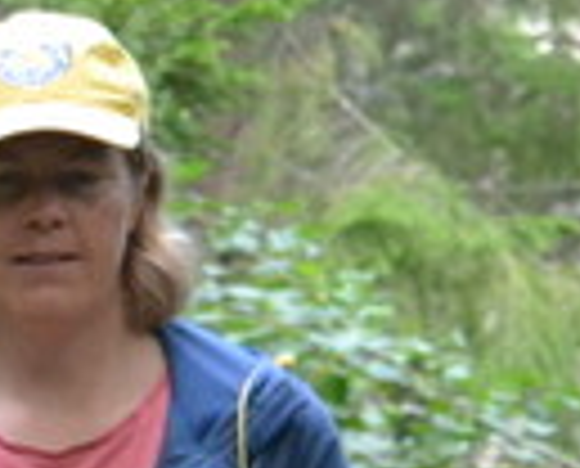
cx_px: -589
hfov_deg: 3.3
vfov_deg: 2.7
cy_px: 1174
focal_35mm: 574
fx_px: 9891
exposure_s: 1/500
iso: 2500
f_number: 4.5
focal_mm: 55
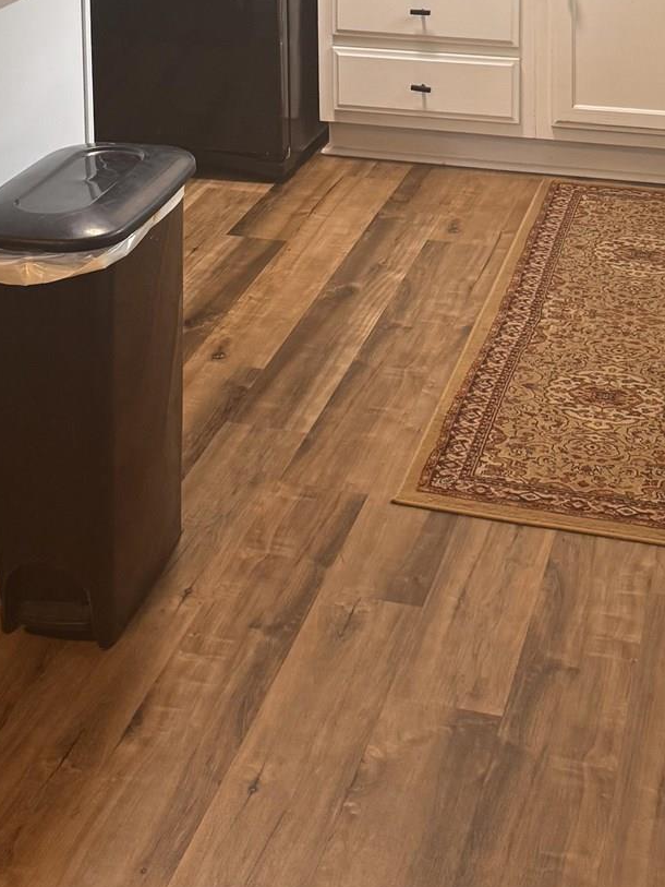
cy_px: -110
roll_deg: +0.9
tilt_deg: -8.9
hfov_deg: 21.4
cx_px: 143
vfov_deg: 26.2
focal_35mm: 68
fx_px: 1741
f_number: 1.78
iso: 125
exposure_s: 1/60
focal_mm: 6.76
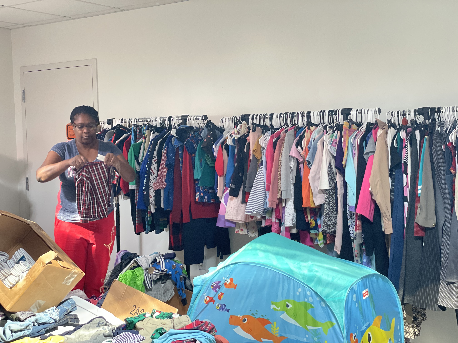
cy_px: 172
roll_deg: +1.5
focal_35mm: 52
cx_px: 229
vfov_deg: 28.0
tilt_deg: -2.5
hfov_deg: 36.8
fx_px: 688
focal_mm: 6
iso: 200
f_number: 2
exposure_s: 1/40
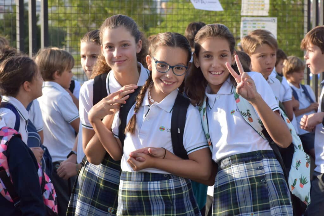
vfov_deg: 13.0
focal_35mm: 105
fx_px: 945
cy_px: 108
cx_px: 162
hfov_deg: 19.5
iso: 720
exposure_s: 1/500
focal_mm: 70
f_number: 8
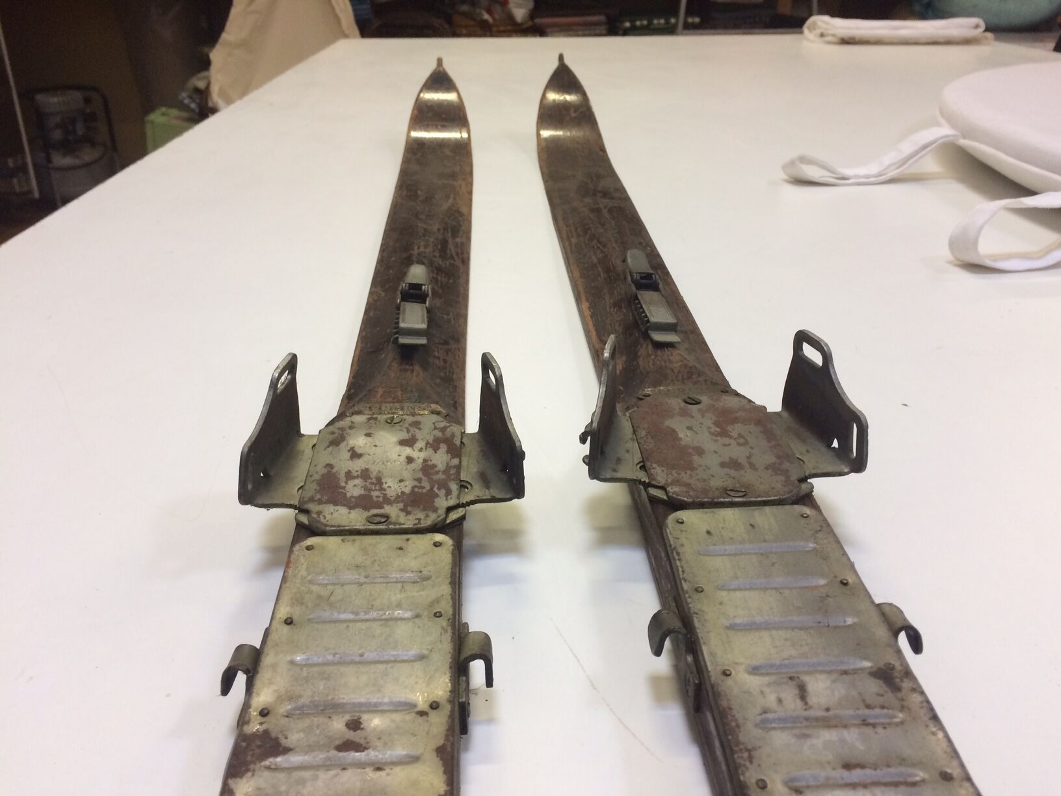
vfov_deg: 48.2
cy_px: 398
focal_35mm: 29
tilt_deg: -26.6
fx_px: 889
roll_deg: +1.2
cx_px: 530
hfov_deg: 61.7
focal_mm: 4.15
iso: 64
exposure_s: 1/33
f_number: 2.2
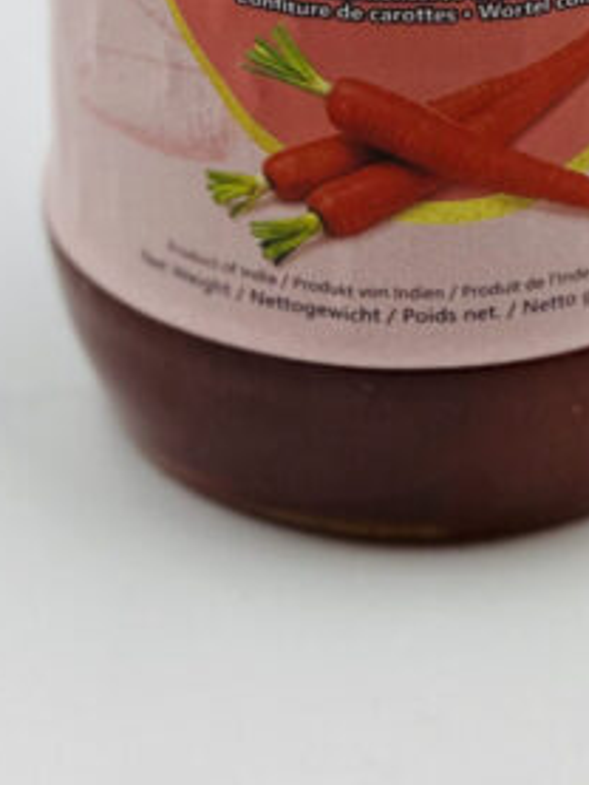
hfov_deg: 4.7
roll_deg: -0.7
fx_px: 7141
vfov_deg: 6.2
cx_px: 439
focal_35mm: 315
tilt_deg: -25.6
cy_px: -259
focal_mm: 9
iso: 20
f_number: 2.8
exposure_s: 1/114
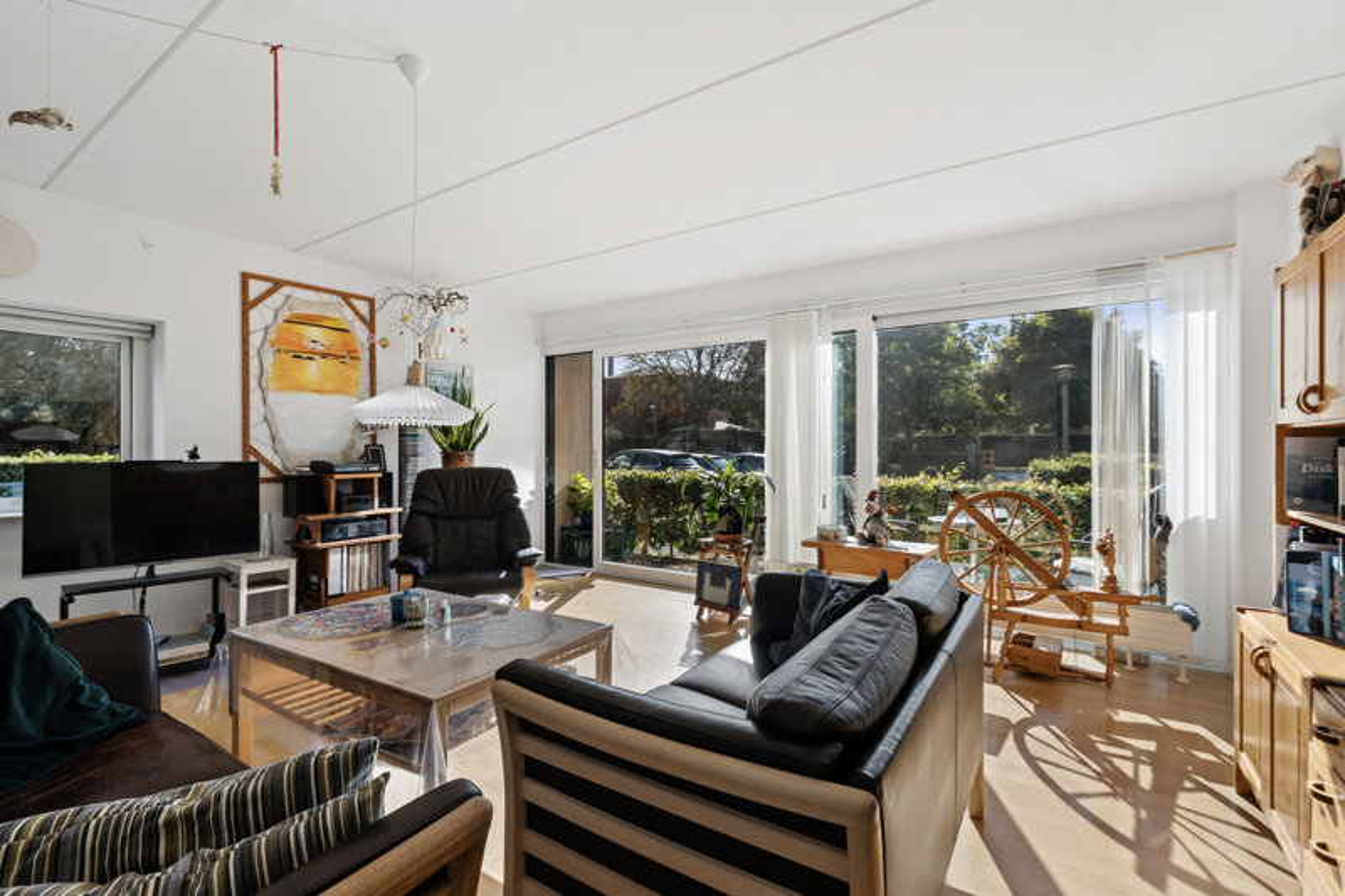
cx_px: 672
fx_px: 598
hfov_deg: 96.7
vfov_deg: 73.7
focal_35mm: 16
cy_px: 448
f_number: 10
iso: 160
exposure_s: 1/100
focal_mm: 16
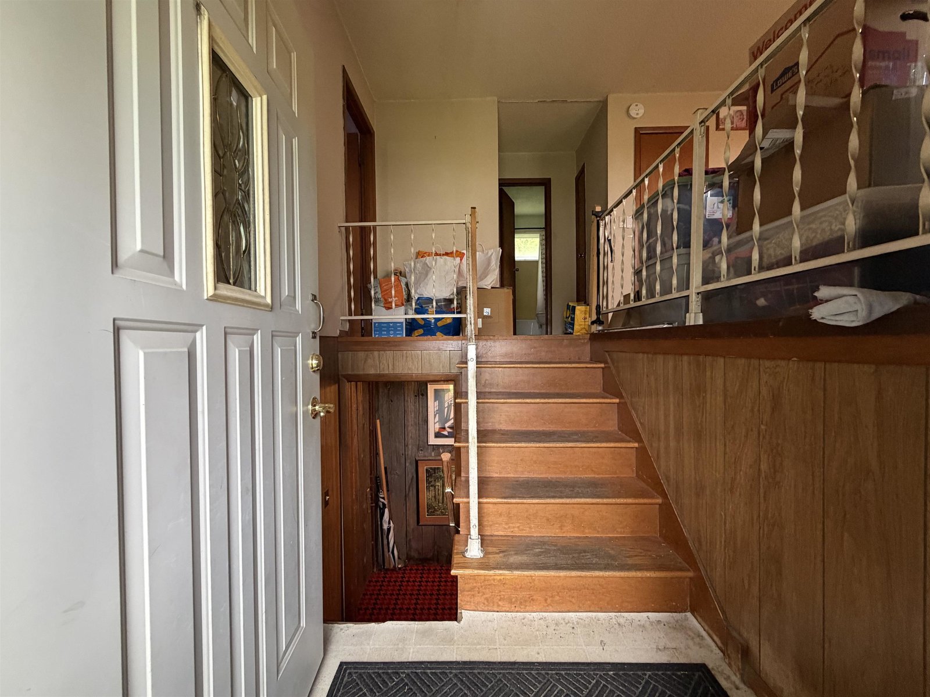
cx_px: 465
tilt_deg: -0.9
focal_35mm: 14
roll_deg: +0.9
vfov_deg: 85.7
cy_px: 348
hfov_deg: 102.1
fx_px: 376
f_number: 2.2
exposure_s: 1/60
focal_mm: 2.22
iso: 320
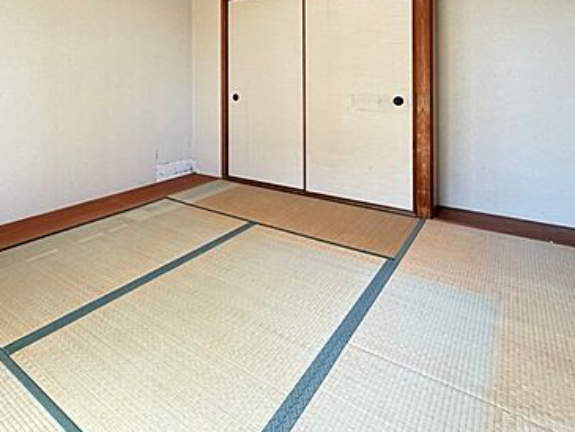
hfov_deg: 71.4
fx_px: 382
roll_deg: +0.7
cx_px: 184
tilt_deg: +0.1
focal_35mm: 23
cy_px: 85
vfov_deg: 54.8
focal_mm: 2.22
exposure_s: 1/121
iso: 320
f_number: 2.2
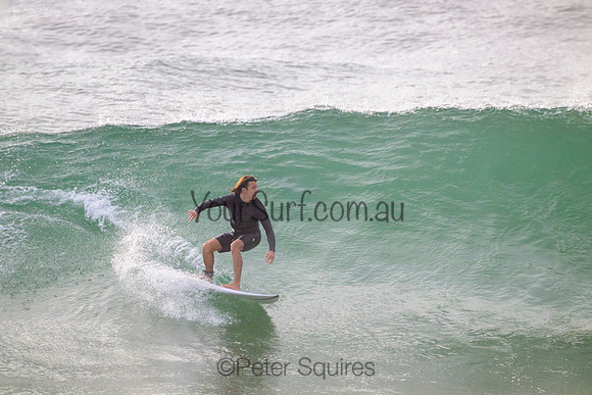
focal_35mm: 800
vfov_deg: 1.7
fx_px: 13158
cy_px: 198
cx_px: 296
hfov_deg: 2.6
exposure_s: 1/2000
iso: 1400
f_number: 11
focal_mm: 800
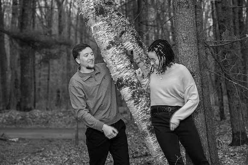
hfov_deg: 23.9
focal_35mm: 85
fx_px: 586
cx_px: 124
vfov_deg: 16.1
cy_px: 82
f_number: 4
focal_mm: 85
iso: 100
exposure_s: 1/125
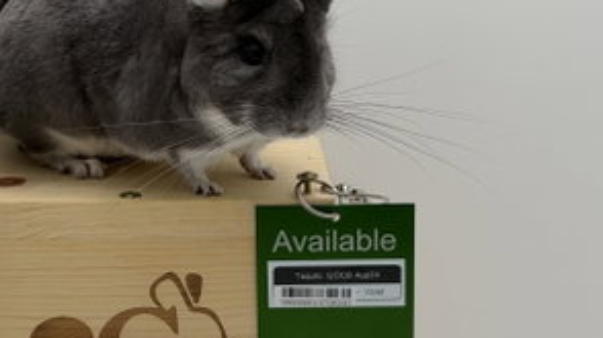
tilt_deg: -13.9
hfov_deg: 23.8
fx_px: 1422
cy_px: 210
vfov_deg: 13.6
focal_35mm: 89
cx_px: 180
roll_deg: +1.5
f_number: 1.78
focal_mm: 6.76
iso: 64
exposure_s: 1/786
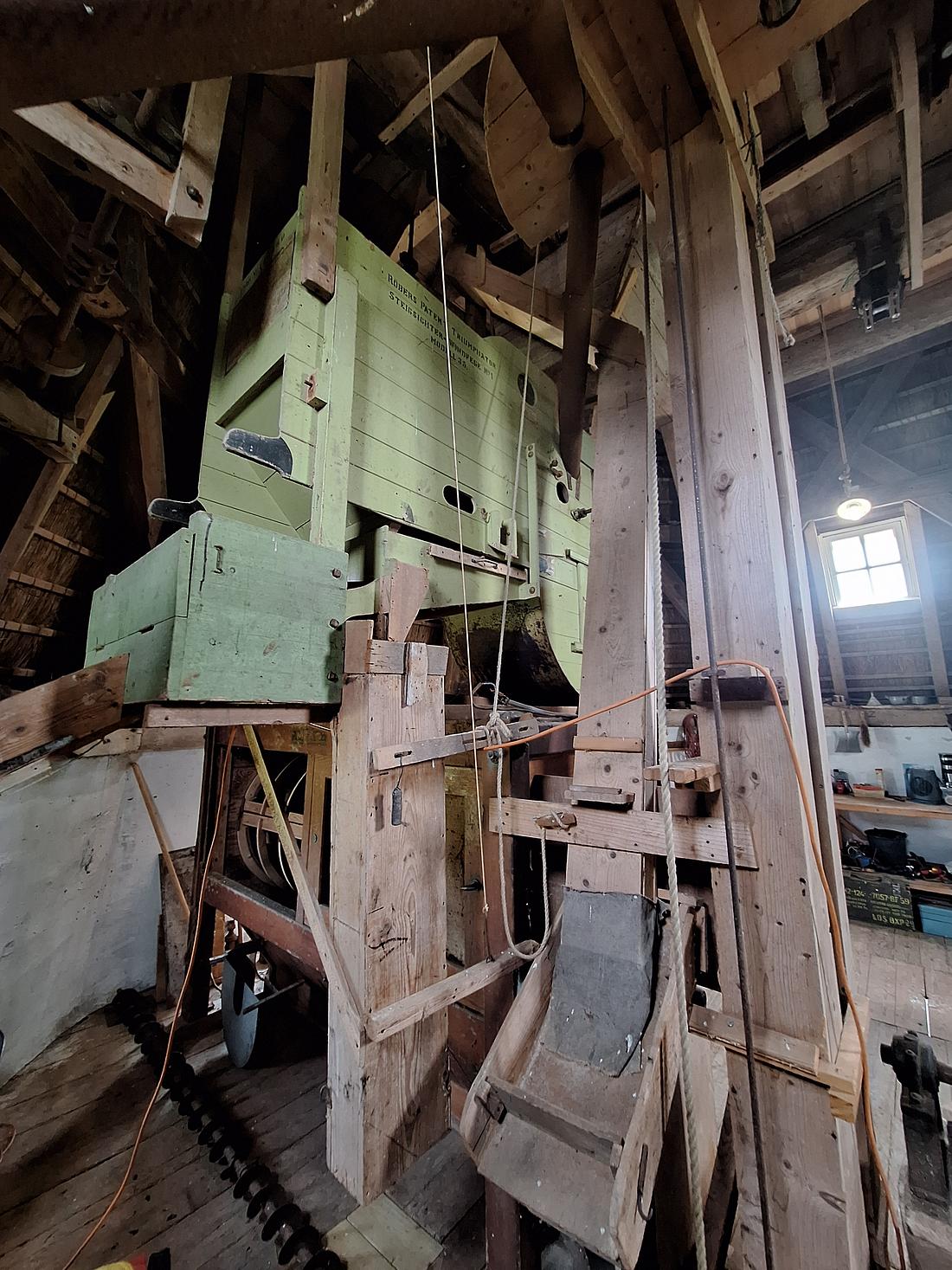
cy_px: 635
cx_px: 476
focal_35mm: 13
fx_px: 477
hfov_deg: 89.9
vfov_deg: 106.2
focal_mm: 1.74
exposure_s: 1/33
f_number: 2.2
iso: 200
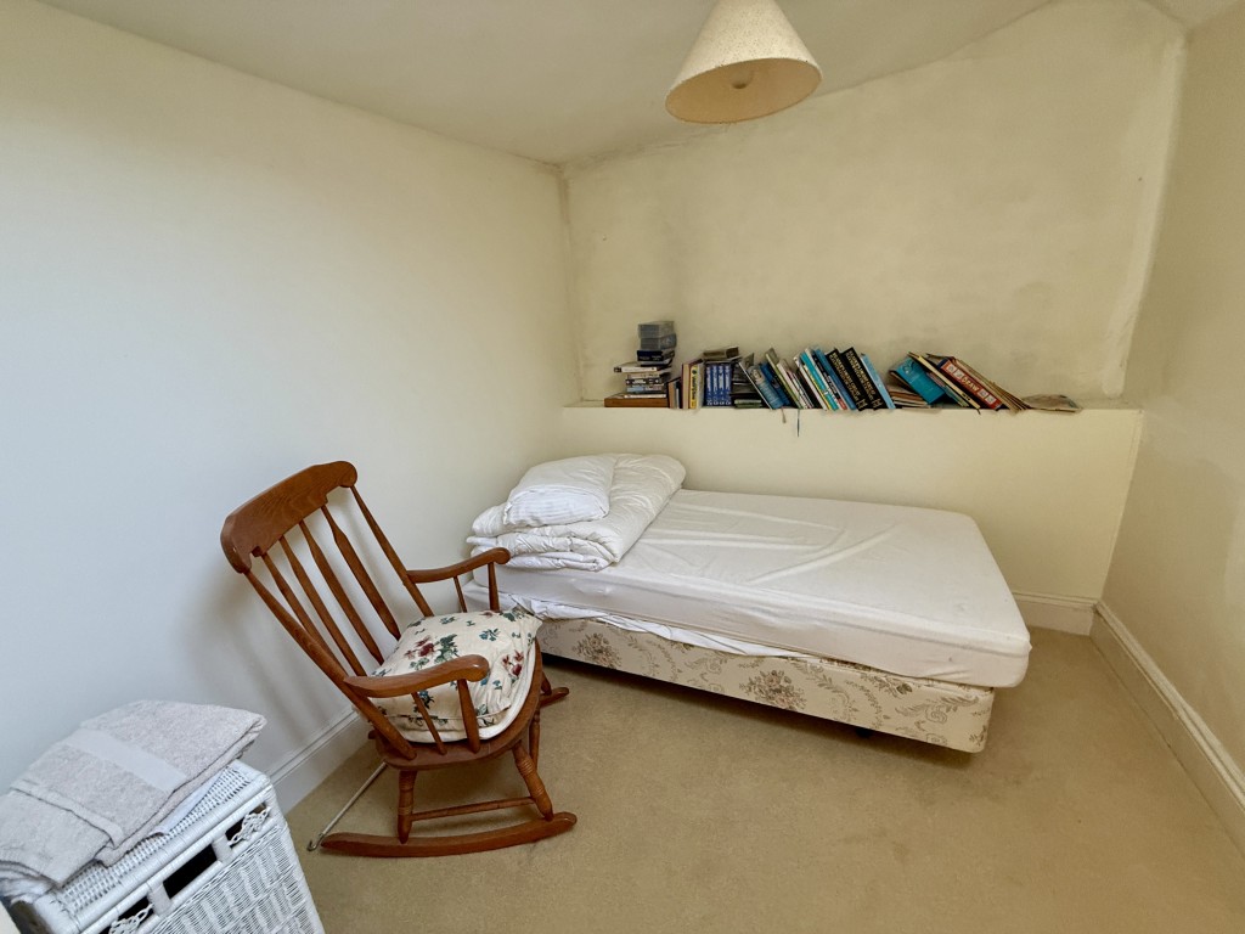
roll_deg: +3.8
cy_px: 467
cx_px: 622
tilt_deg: -15.0
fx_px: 504
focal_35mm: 14
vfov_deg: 85.7
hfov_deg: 102.1
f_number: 2.2
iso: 320
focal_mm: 2.22
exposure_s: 1/67
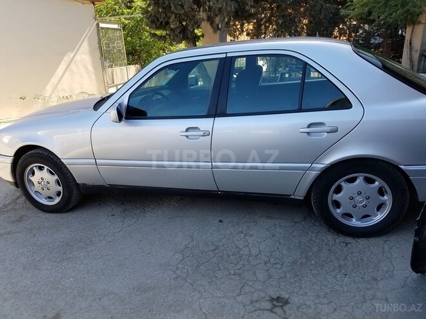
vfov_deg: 53.1
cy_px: 160
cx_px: 213
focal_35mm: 26
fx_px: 320
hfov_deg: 67.3
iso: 50
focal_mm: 4.2
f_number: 1.7
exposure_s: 1/442
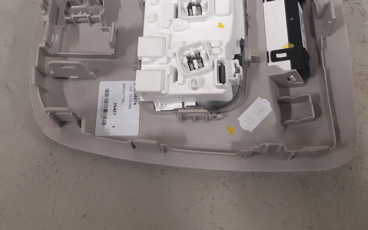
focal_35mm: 41
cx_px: 166
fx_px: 411
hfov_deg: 48.2
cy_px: 40
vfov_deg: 30.3
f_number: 1.7
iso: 125
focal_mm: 3.93
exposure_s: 1/50
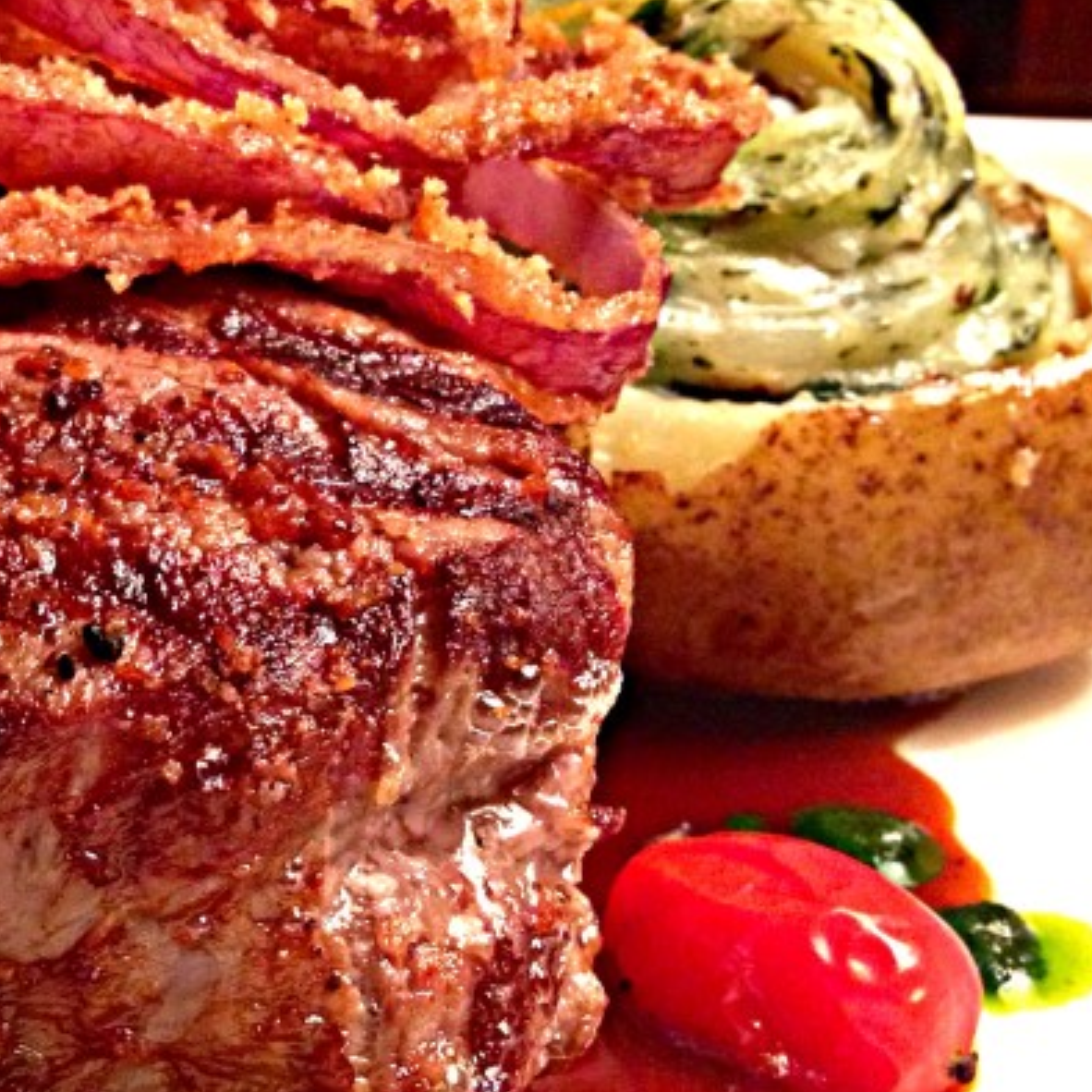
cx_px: 136
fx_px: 2641
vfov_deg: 23.3
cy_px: 402
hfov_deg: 22.8
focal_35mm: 74
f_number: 2.4
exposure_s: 1/20
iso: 250
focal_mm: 4.12
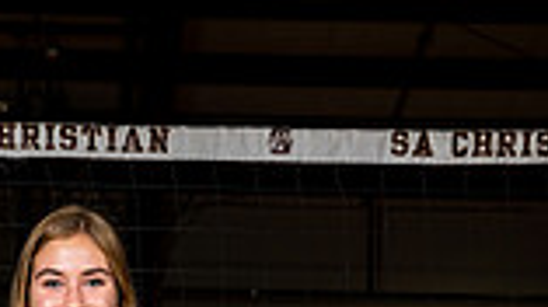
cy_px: 740
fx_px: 1612
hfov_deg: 19.1
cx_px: 98
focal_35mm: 111
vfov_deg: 9.6
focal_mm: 37
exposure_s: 1/125
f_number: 8
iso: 100
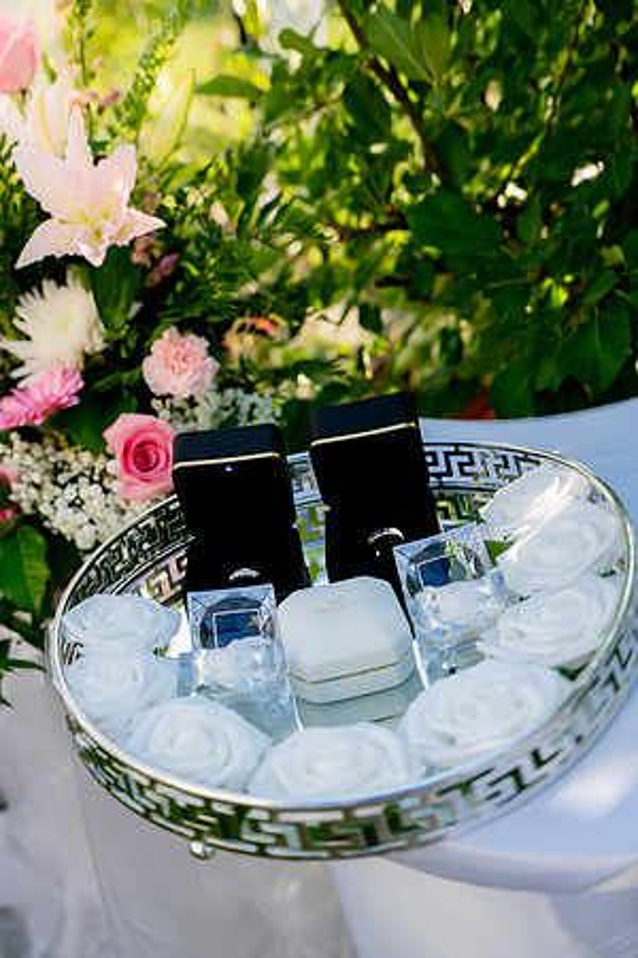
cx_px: 319
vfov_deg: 51.9
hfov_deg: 35.9
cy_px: 479
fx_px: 984
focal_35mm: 37
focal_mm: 37
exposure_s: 1/640
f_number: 3.5
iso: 200
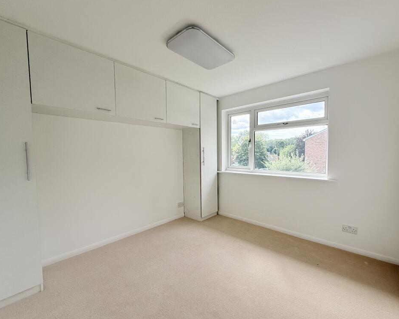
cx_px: 217
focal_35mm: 15
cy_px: 162
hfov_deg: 96.6
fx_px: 177
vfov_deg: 84.0
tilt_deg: -2.9
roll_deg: +0.4
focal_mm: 2.22
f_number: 2.2
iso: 64
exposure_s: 1/313
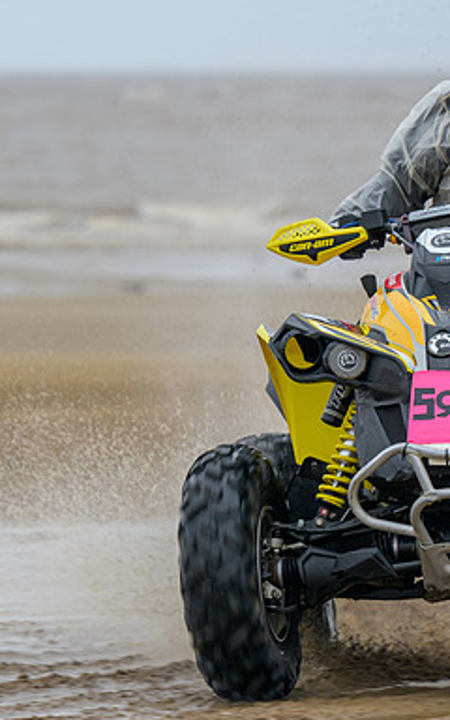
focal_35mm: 420
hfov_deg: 3.1
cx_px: 436
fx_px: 8241
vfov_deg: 5.0
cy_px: 402
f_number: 4
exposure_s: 1/500
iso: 320
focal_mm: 150
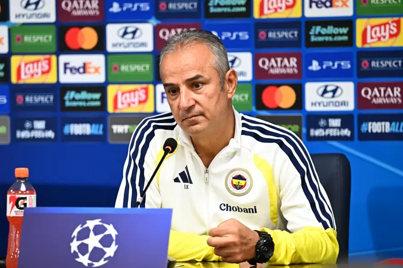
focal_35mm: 255
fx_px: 2853
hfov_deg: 8.1
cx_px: 202
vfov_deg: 5.4
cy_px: 134
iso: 2000
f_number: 2.8
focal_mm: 170
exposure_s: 1/400
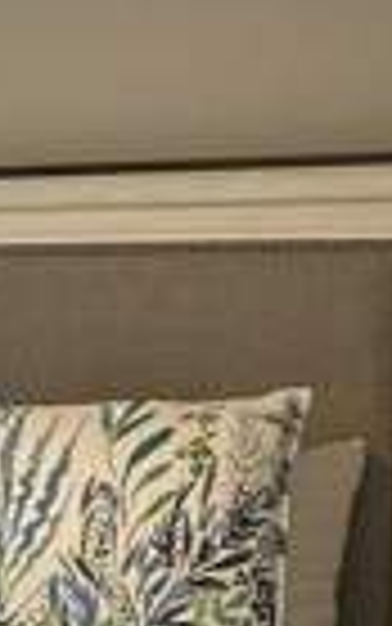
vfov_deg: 16.3
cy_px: 527
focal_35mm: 127
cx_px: -604
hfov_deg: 9.1
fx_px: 2169
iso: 64
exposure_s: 1/60
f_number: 1.5
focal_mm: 5.7
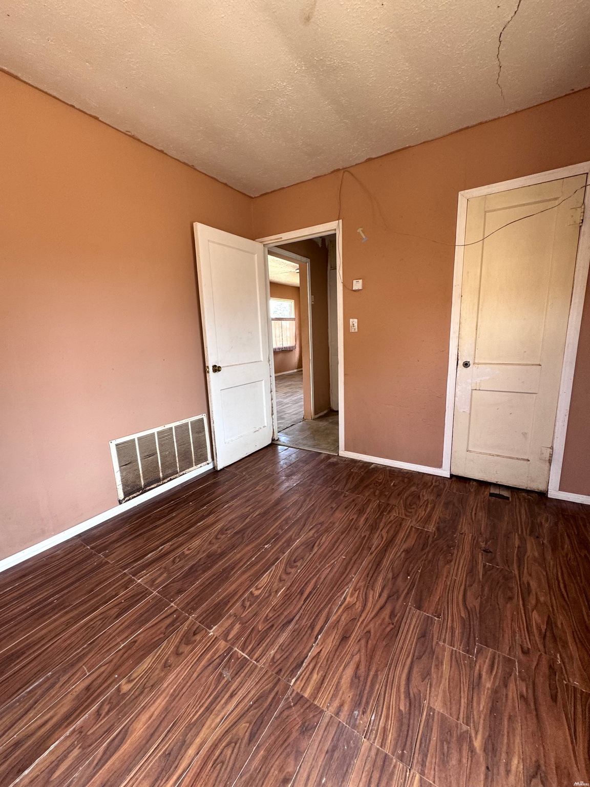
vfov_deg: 102.1
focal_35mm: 14
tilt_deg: -11.1
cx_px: 295
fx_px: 318
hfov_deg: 85.7
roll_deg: +2.6
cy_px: 394
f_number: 2.2
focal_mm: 2.22
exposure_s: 1/99
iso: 125
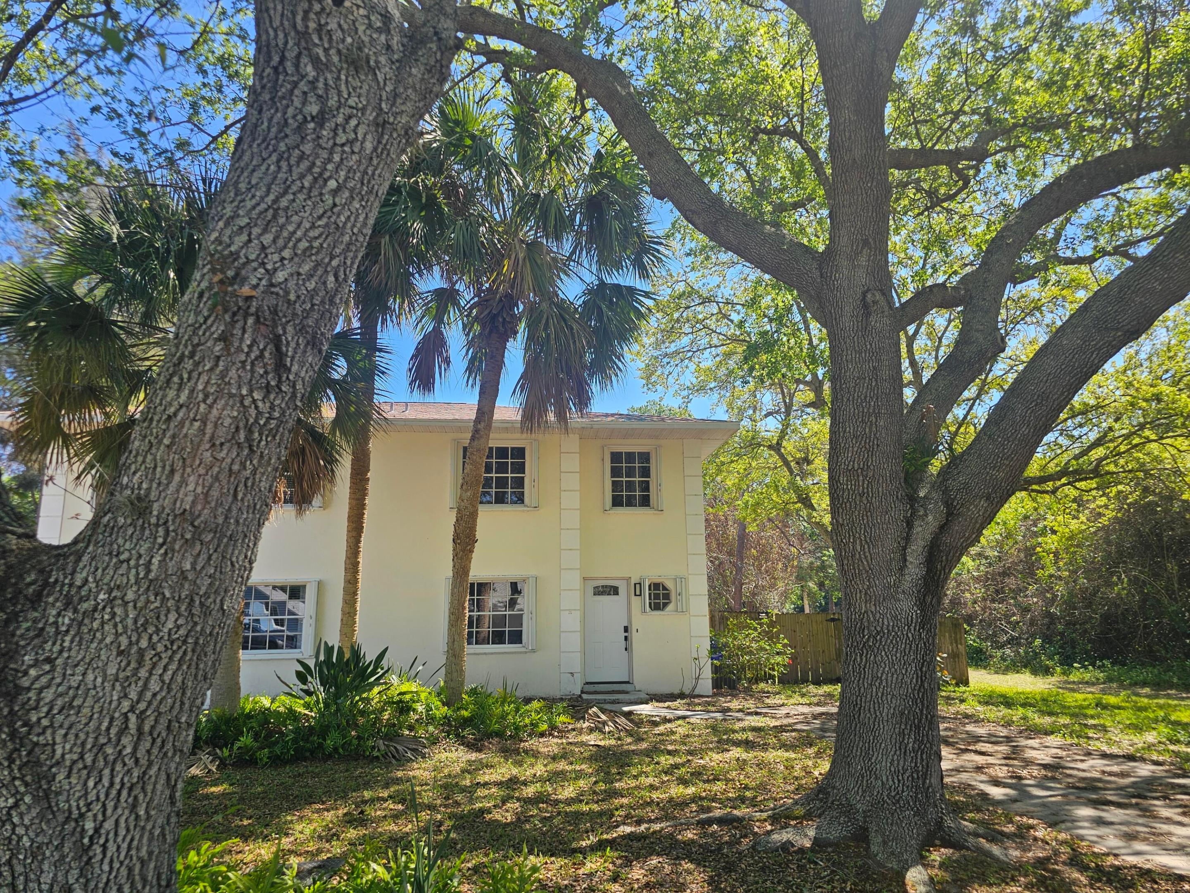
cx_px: 595
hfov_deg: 73.9
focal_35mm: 23
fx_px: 791
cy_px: 446
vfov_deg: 58.9
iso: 10
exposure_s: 1/271
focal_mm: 6.3
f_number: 1.7
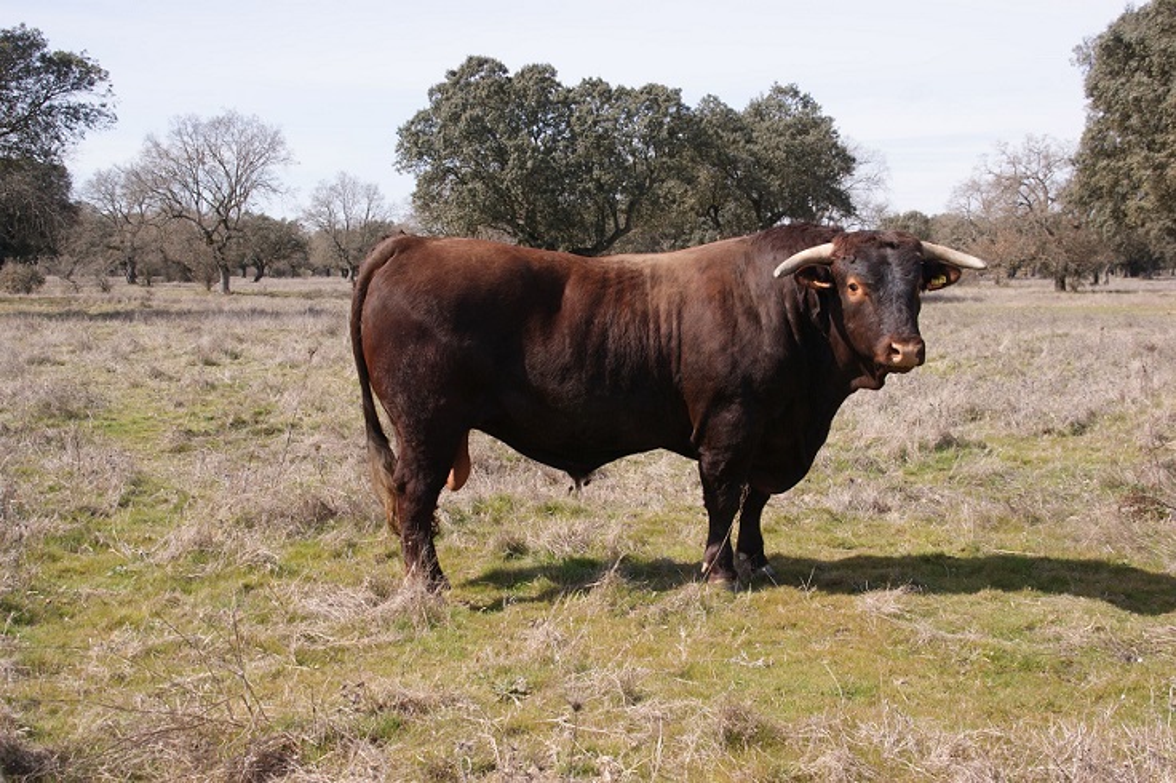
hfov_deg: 46.4
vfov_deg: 31.9
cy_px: 392
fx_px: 1371
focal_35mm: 42
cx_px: 588
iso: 100
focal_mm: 28
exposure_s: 1/100
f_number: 10
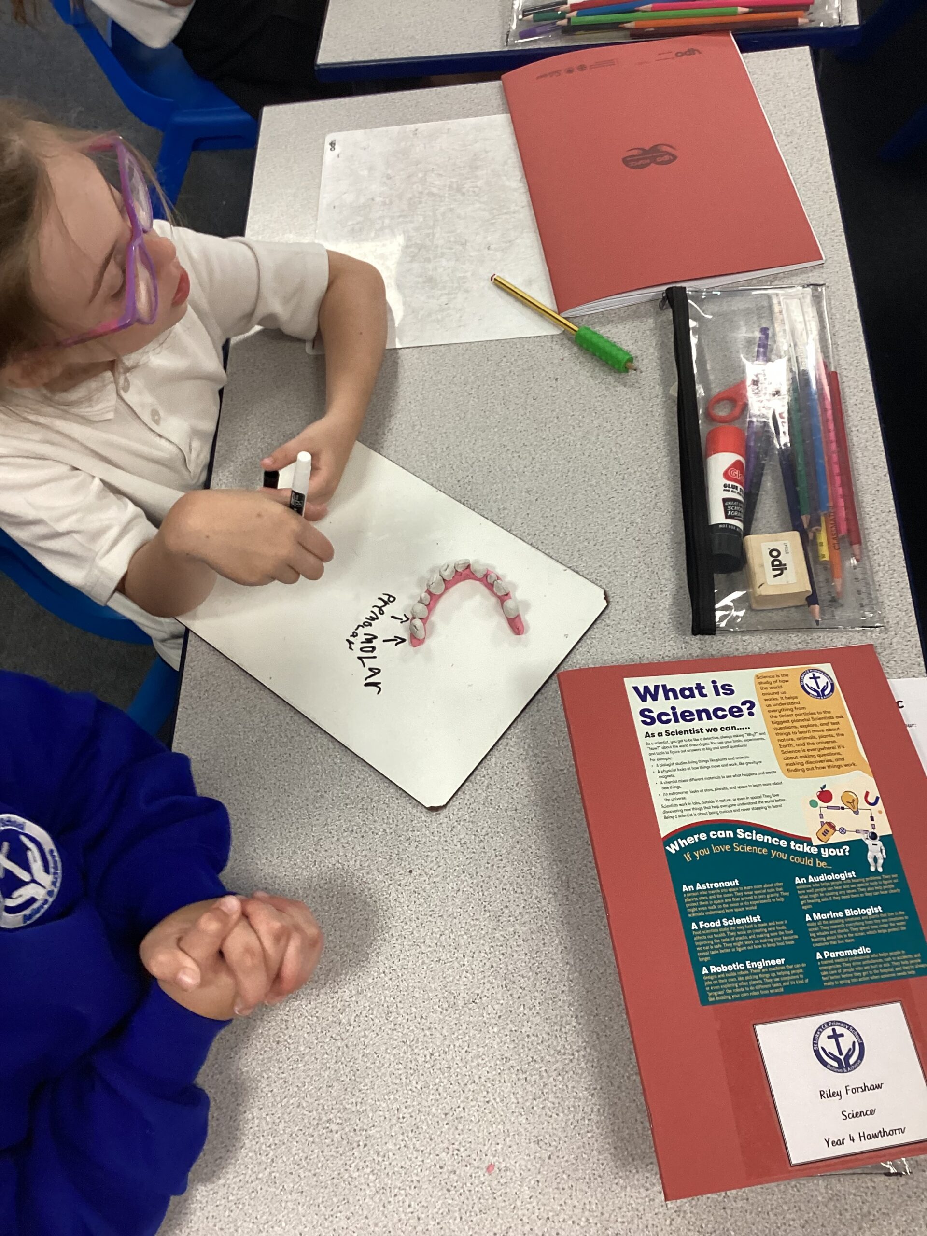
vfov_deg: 58.4
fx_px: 1107
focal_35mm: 31
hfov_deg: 45.4
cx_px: 464
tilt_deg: -63.0
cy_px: 618
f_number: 2.4
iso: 100
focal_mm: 3.3
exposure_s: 1/60
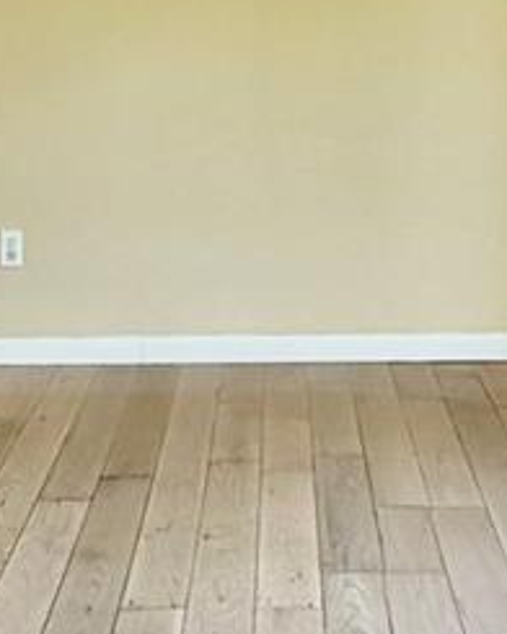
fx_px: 1257
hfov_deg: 22.8
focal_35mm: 67
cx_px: 238
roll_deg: +1.2
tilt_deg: +2.8
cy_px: -52
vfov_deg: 26.3
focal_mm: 2.22
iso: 80
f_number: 2.2
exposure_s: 1/121
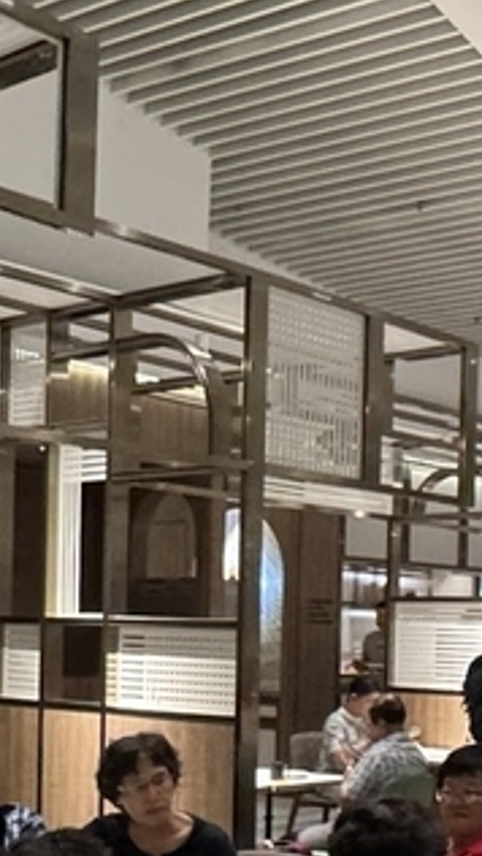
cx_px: 485
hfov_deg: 20.1
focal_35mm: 58
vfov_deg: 35.2
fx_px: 1316
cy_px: 647
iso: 500
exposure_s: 1/52
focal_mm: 2.22
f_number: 2.2
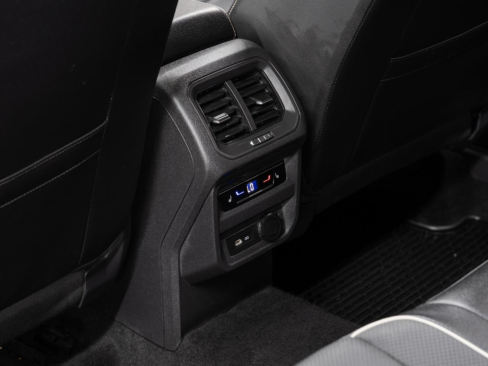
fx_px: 1362
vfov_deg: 15.3
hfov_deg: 20.3
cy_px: 172
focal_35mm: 97
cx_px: 253
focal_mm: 70
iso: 100
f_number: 5.6
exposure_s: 1/1.25
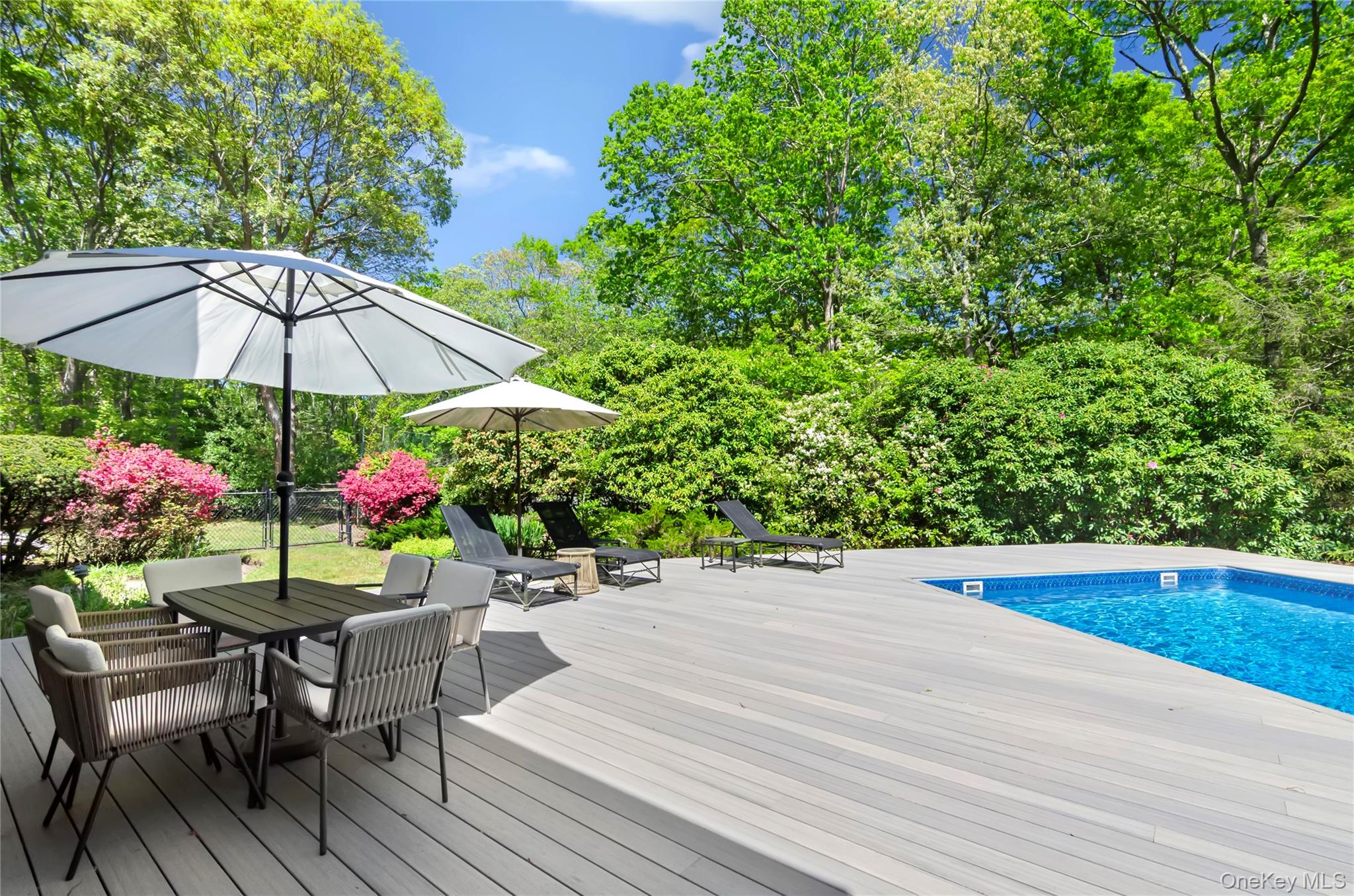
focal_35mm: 16
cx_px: 677
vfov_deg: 71.8
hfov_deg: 95.1
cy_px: 448
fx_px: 619
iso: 400
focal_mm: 11
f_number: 8
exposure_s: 1/400
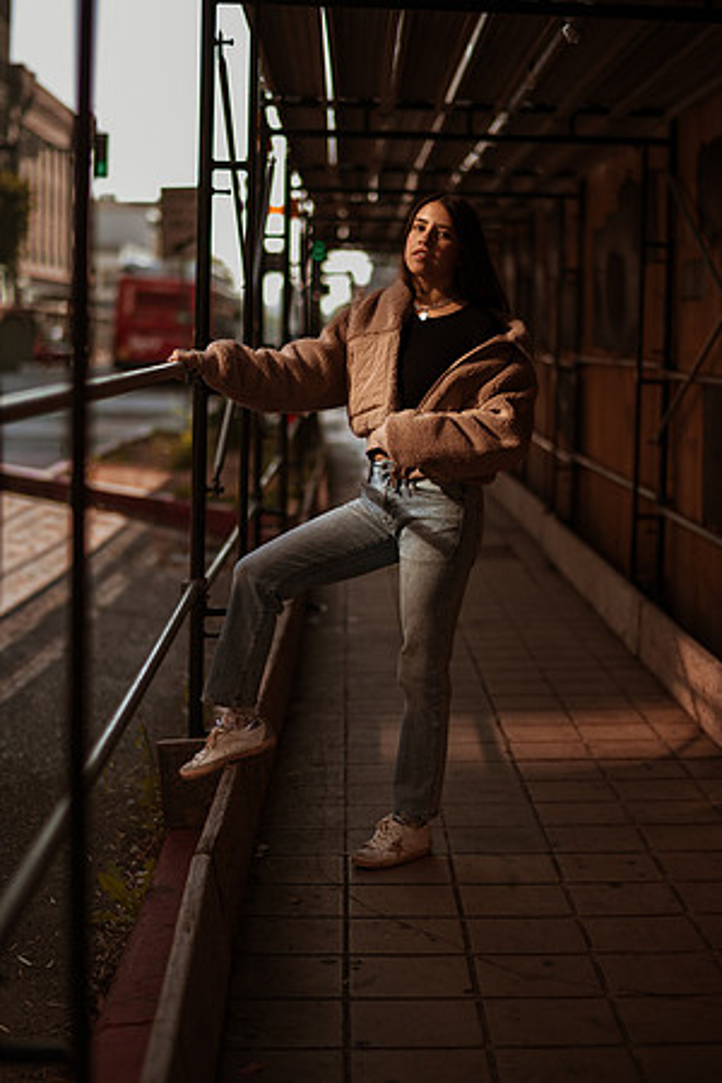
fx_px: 1745
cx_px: 361
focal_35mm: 58
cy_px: 542
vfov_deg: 34.5
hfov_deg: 23.4
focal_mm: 58
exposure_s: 1/1250
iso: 50
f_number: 1.8
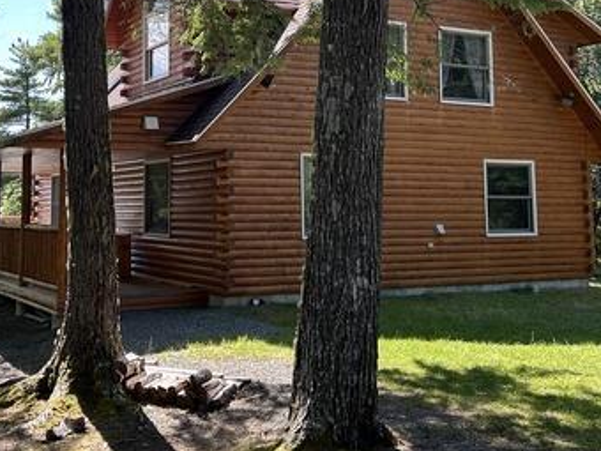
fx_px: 851
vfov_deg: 29.2
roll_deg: +0.5
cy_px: 115
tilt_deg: +10.7
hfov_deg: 38.7
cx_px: 235
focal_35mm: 49
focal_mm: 5.7
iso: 50
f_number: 1.5
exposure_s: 1/666
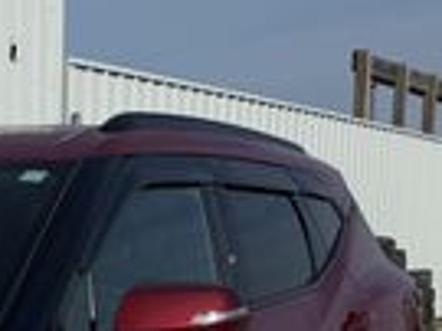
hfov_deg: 15.1
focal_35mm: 114
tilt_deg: -12.3
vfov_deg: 12.0
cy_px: 574
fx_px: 1454
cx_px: -337
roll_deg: +3.1
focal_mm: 6.76
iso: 80
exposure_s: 1/9091
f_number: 1.78
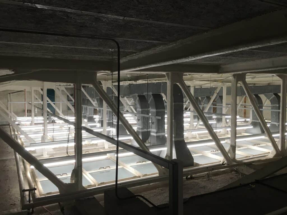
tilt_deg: -3.0
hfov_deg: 61.7
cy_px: 108
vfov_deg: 48.2
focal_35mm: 29
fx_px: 240
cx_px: 144
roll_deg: +0.0
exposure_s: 1/33
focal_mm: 4.15
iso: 40
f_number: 2.2
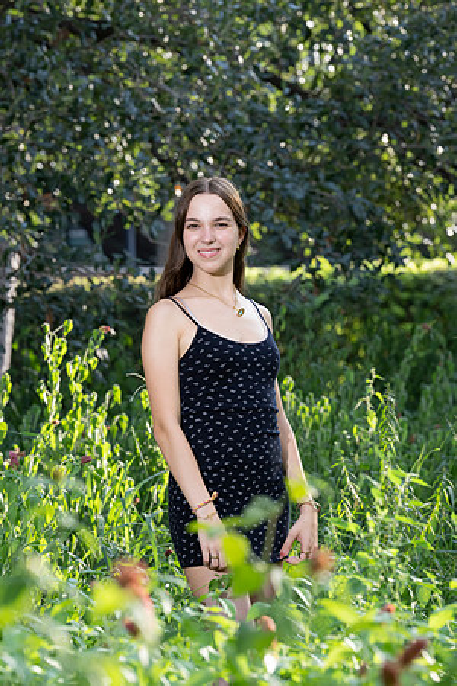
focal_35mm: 170
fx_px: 3237
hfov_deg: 8.1
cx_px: 228
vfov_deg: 12.1
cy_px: 343
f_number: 8
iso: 640
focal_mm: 170
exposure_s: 1/200
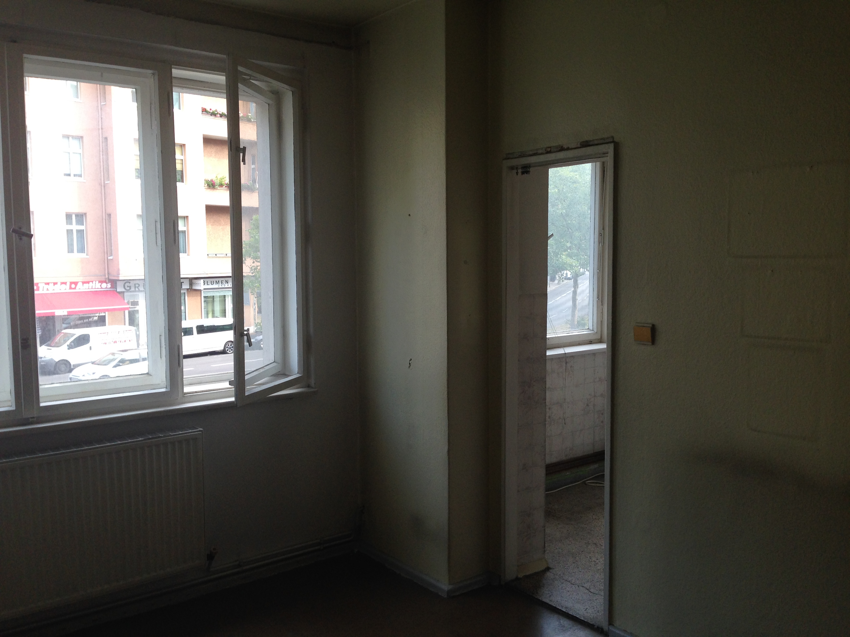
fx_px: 810
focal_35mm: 33
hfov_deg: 55.4
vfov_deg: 42.9
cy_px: 318
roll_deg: +1.1
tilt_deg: -5.7
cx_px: 425
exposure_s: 1/120
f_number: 2.4
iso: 64
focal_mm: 4.12
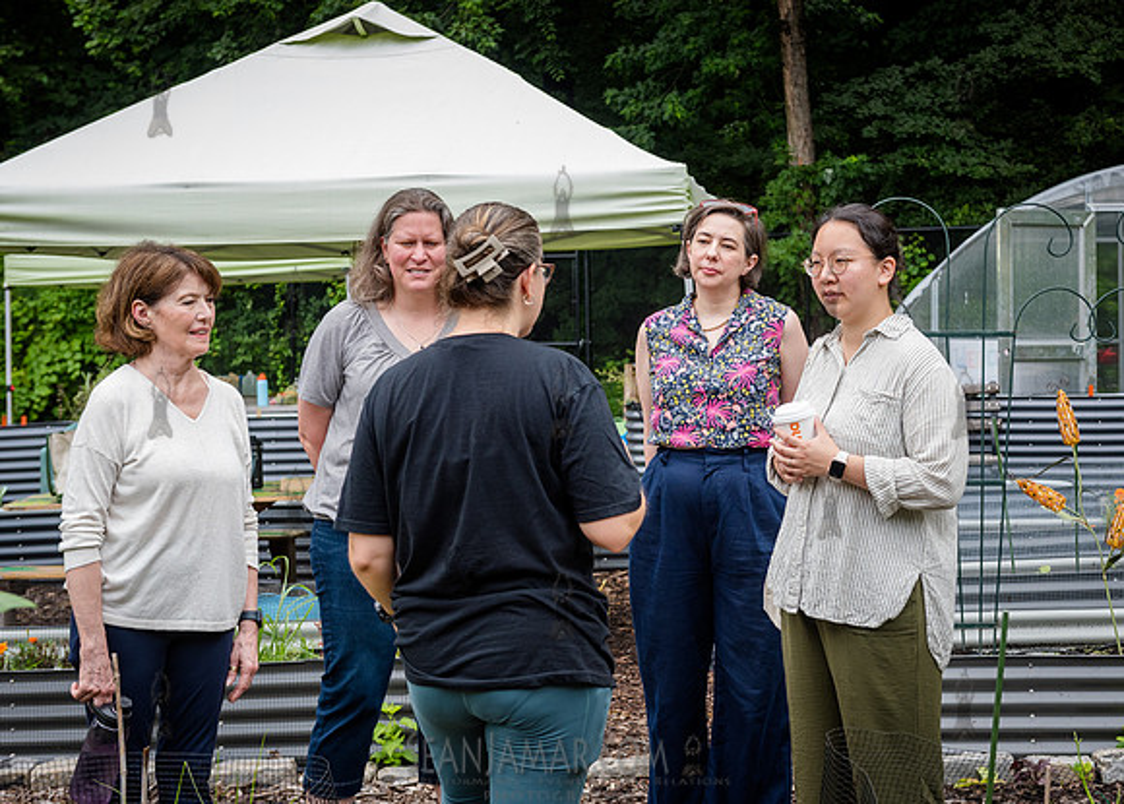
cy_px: 328
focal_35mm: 66
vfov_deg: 21.7
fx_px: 2098
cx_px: 714
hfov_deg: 29.8
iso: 640
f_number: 4.5
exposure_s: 1/500
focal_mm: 52
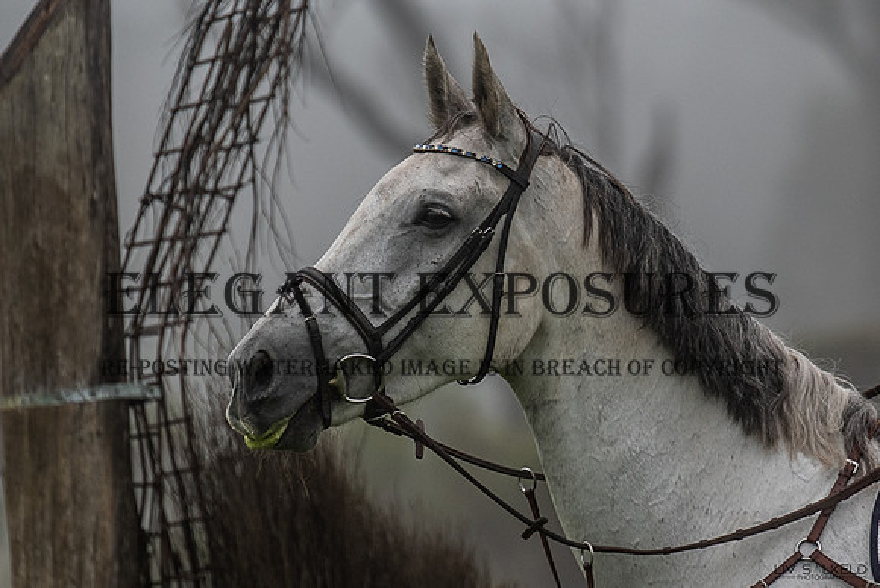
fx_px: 12057
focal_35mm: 493
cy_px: 199
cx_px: 596
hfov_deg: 4.2
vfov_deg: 2.8
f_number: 3.2
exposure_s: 1/1600
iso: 250
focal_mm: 200
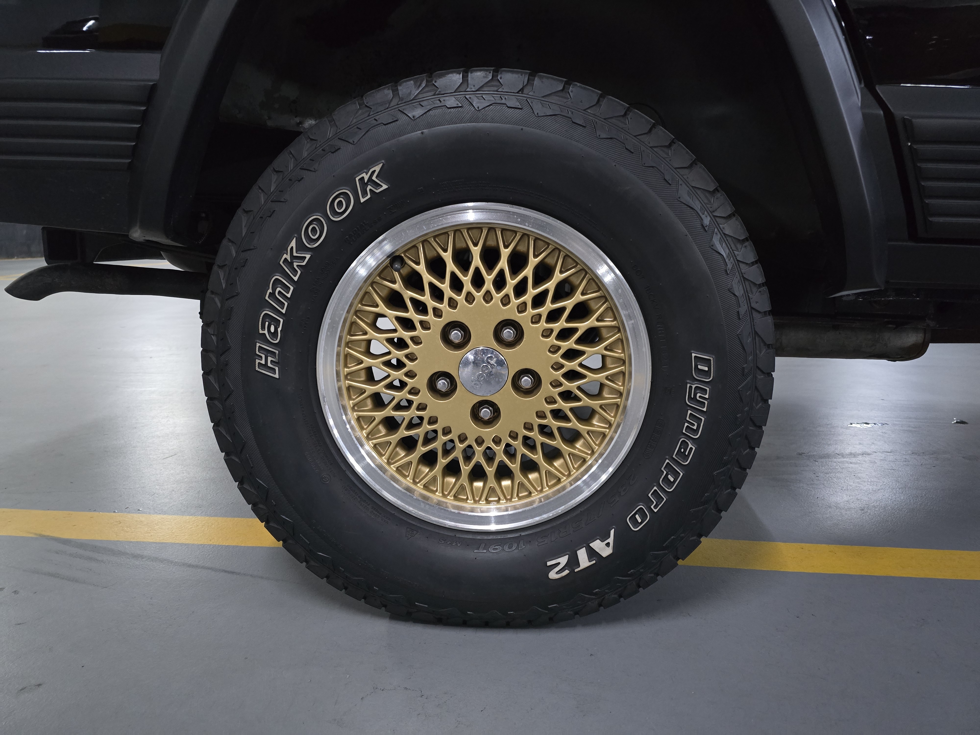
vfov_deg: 58.9
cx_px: 490
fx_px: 651
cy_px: 368
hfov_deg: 73.9
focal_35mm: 23
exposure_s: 1/30
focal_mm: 6.3
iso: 1250
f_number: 1.7
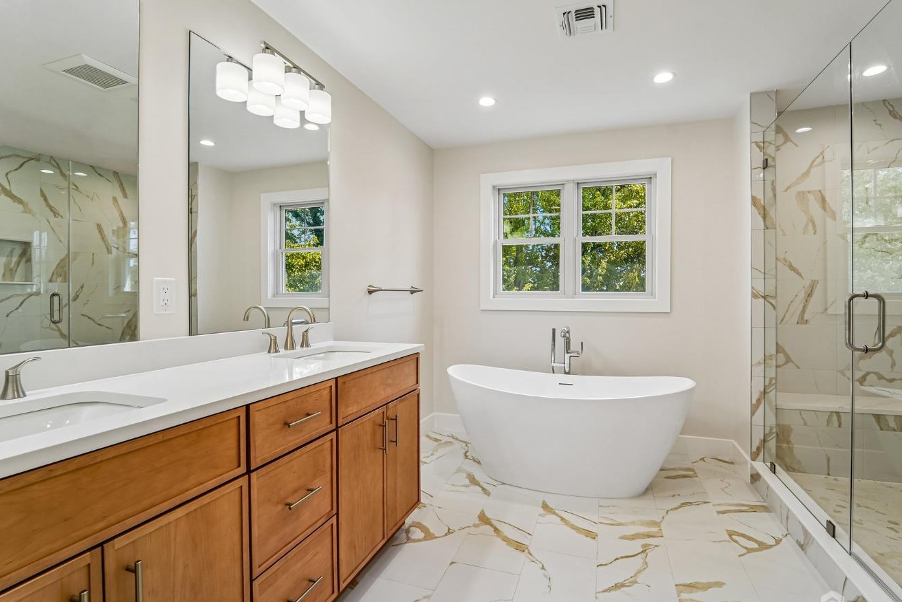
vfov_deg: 73.8
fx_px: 401
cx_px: 475
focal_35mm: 16
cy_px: 298
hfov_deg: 96.6
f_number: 8
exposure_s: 1/80
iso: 400
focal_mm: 14
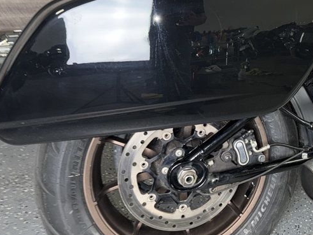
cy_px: 30
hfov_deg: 35.2
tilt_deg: -17.2
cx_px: 302
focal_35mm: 50
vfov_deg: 28.2
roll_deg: -2.9
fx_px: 452
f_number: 1.78
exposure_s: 1/16
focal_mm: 6.76
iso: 64
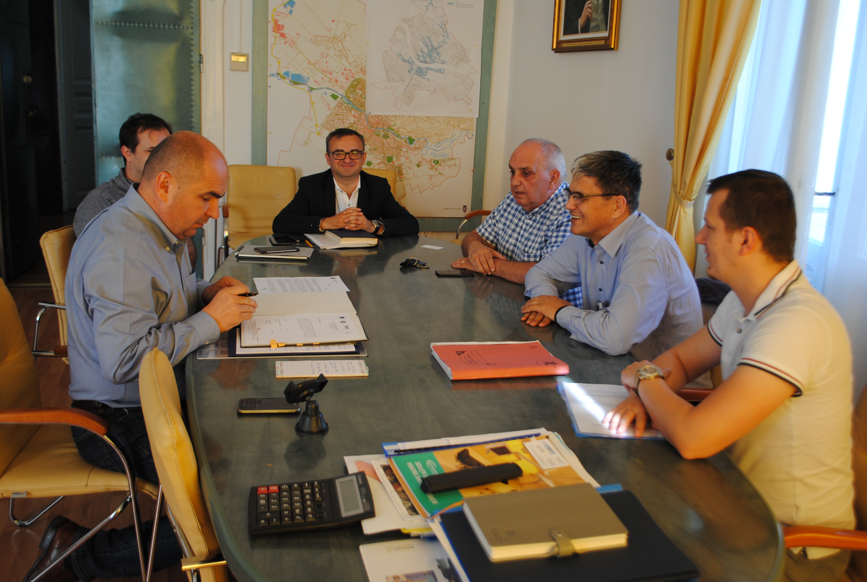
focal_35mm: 33
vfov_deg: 40.1
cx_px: 434
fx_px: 796
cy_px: 291
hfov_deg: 57.1
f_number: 4
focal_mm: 22
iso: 200
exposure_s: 1/60
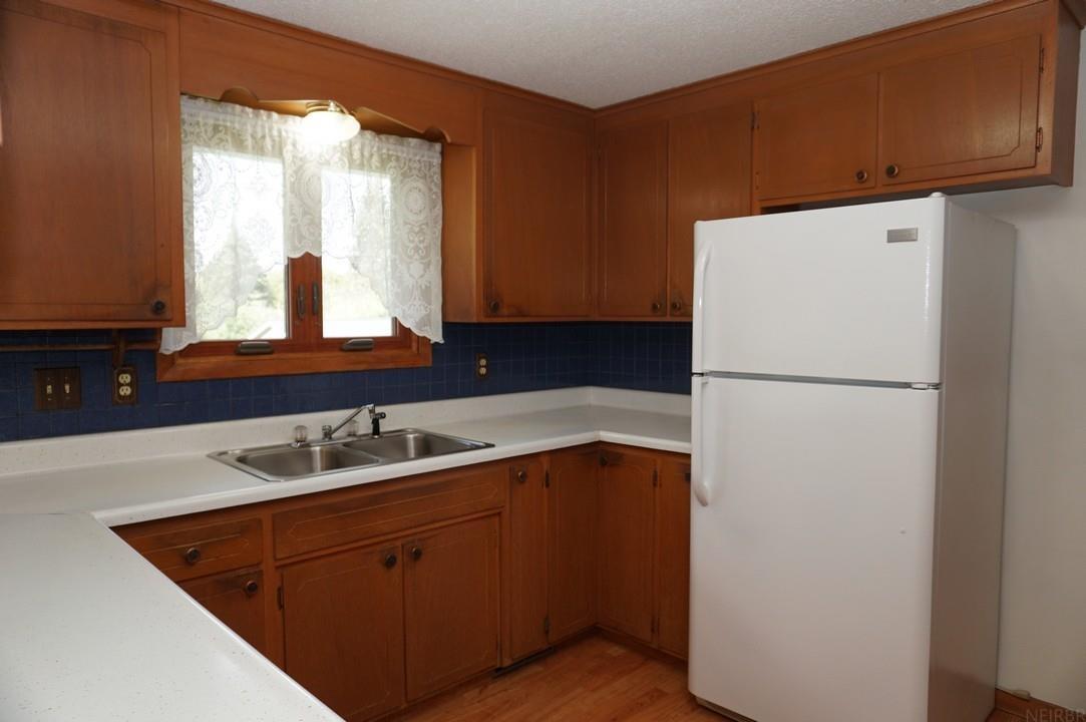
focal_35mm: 24
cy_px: 361
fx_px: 723
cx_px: 543
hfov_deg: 73.8
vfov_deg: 53.0
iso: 400
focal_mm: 16
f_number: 4
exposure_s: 1/160
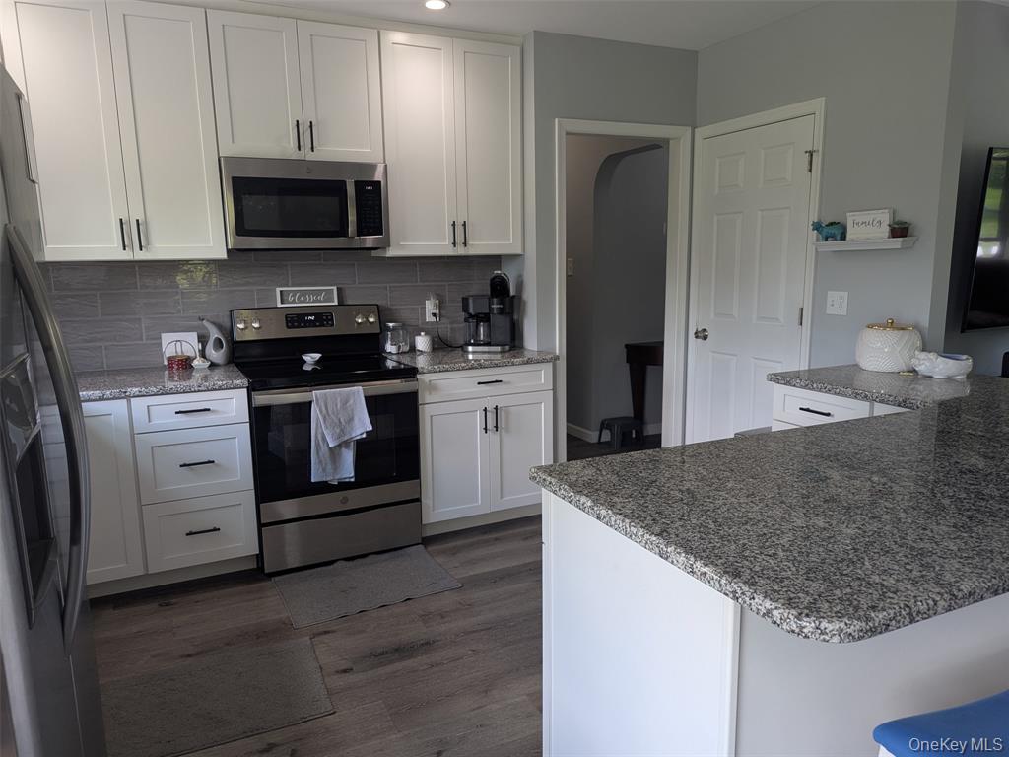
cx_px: 504
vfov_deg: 56.8
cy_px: 378
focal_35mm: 24
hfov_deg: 71.6
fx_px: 700
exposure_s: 1/30
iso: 50
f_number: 1.85
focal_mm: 6.81
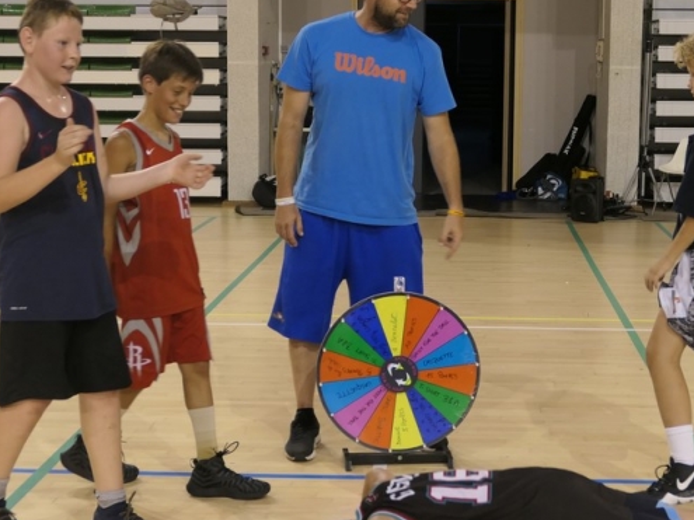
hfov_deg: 25.6
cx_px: 393
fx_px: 1523
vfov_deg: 19.4
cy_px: 278
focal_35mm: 76
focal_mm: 15.9
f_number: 2.8
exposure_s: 1/100
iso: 400
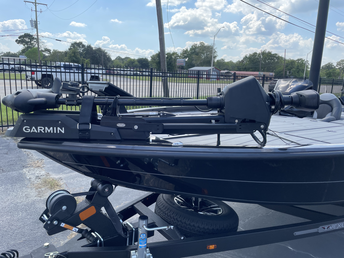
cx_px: 172
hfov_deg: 67.3
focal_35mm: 26
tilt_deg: -12.2
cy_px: 129
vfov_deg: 53.1
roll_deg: -1.9
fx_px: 258
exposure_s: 1/1159
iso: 32
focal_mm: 4.2
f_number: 1.6
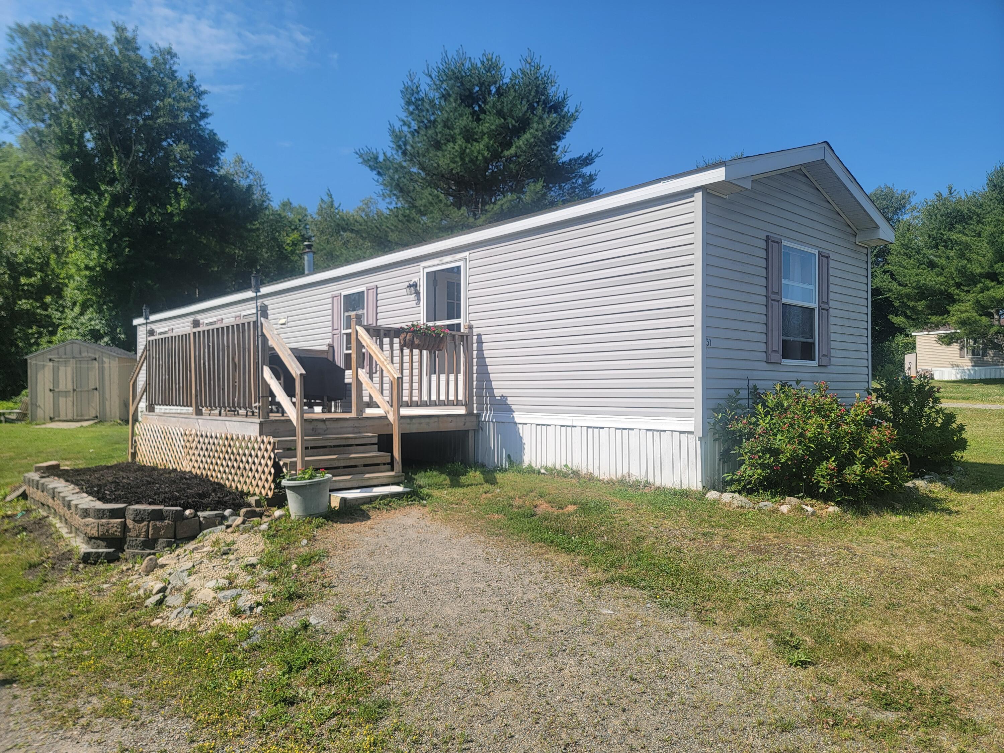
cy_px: 376
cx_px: 502
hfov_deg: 71.6
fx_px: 696
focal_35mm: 24
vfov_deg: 56.8
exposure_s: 1/1102
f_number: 1.8
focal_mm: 6.7
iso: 16
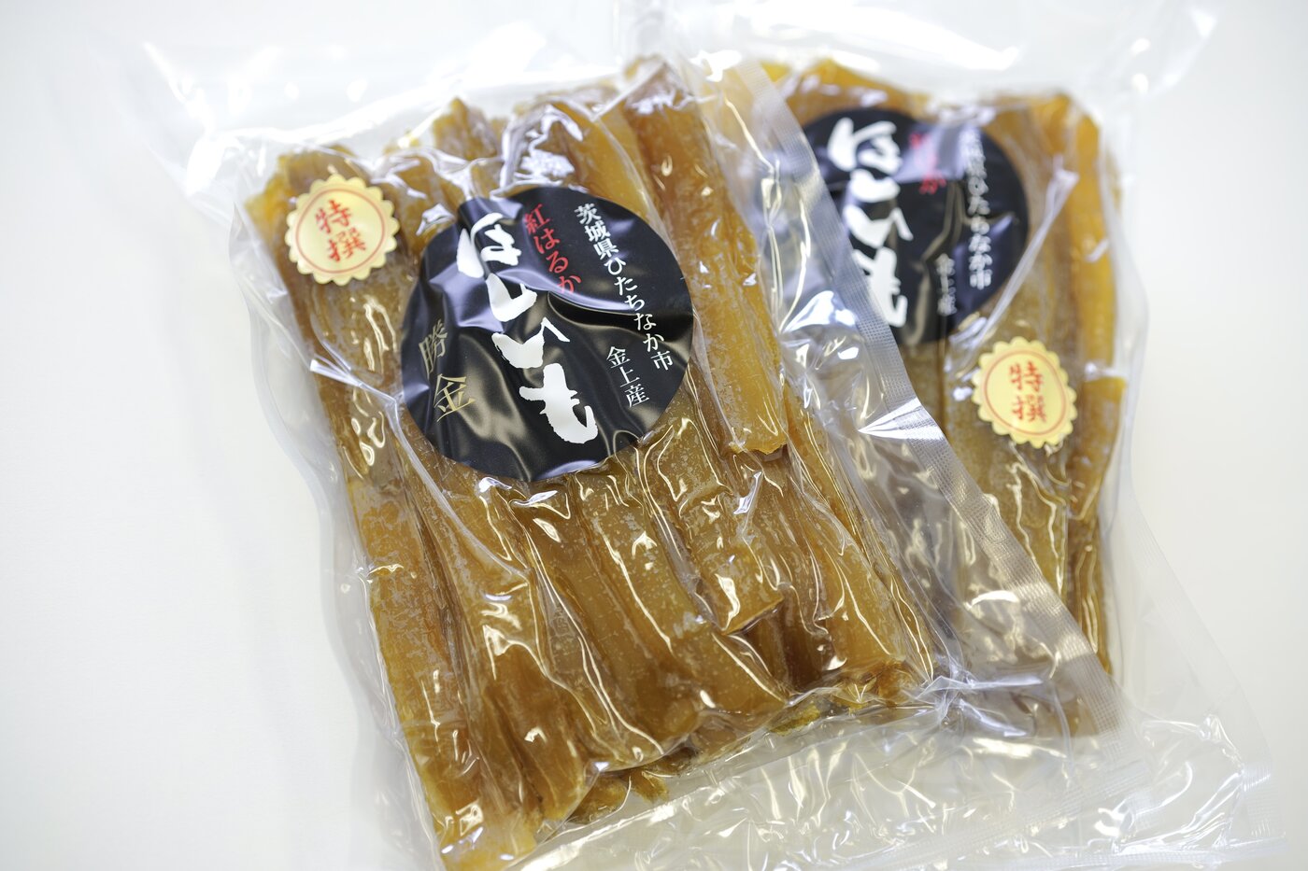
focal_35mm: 50
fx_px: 1816
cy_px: 436
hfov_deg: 39.6
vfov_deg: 27.0
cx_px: 654
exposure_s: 1/30
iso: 100
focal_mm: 50
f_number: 2.6
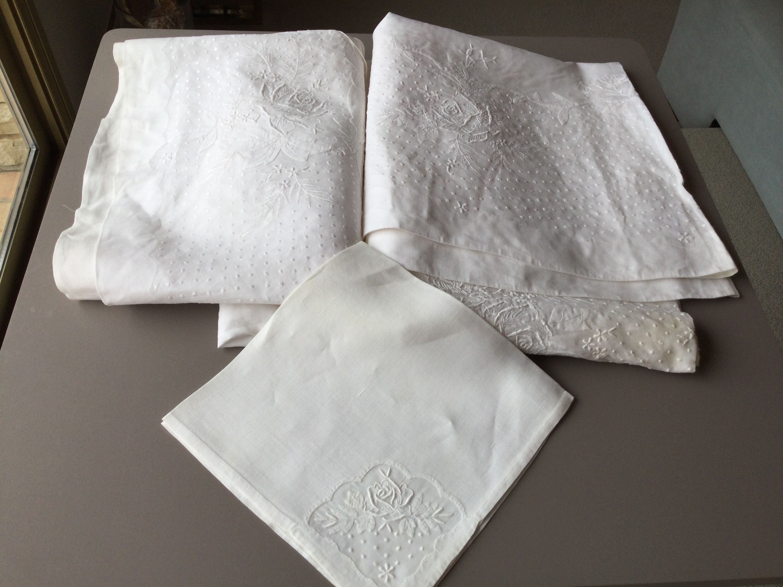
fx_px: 701
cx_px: 392
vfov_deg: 45.4
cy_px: 294
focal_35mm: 31
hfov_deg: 58.4
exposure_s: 1/118
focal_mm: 3.3
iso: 25
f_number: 2.4
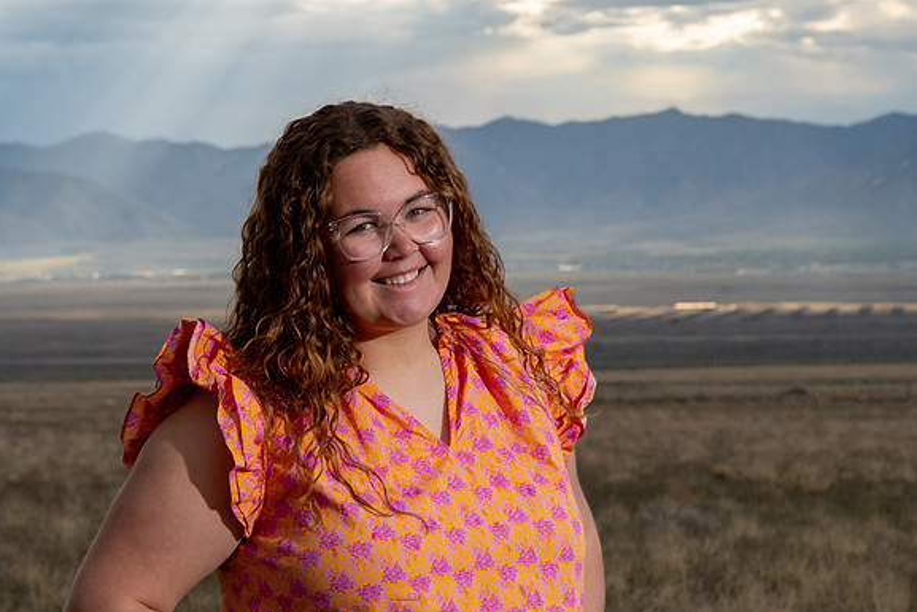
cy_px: 328
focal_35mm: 144
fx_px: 3669
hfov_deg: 14.2
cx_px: 454
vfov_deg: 9.5
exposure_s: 1/80
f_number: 11
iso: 200
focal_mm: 85
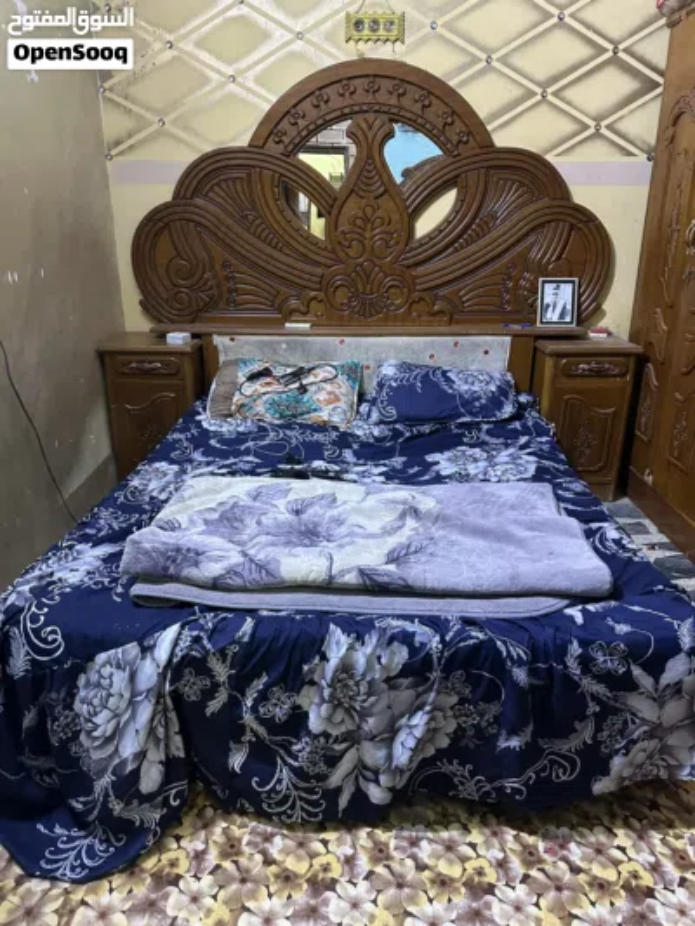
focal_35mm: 24
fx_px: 642
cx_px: 348
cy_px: 463
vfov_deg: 71.6
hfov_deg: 56.8
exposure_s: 1/50
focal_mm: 6.86
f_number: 1.78
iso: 800
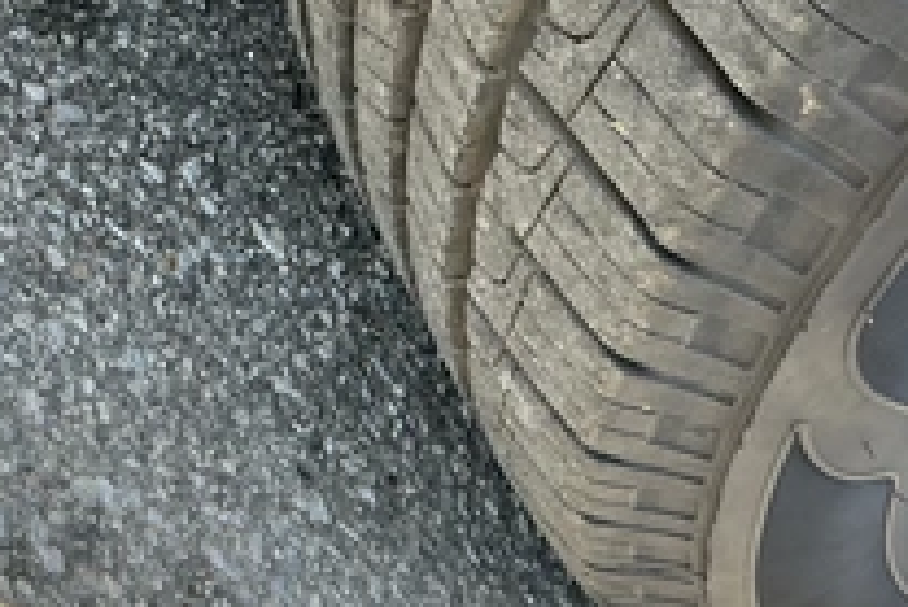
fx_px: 1413
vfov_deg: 24.1
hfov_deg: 35.6
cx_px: 458
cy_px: 218
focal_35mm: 56
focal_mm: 3
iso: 25
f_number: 1.8
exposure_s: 1/180
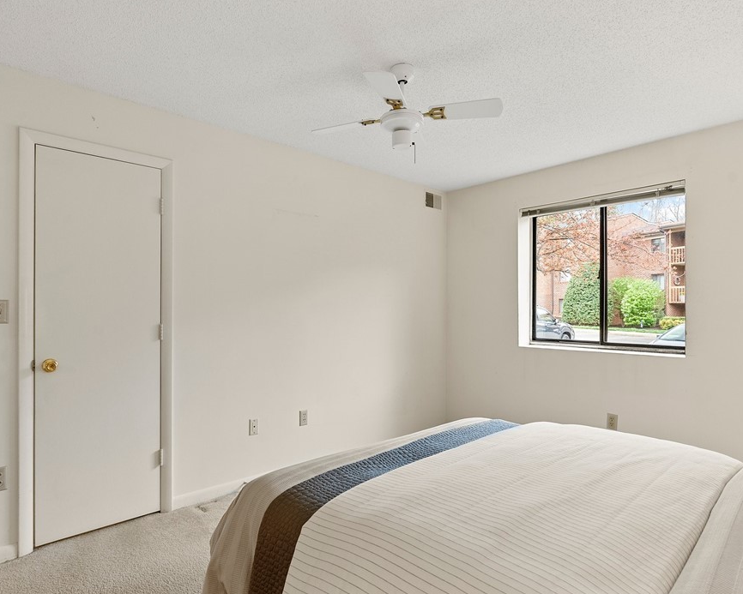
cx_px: 346
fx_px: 440
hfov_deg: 80.3
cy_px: 307
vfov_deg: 68.1
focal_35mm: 20
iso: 800
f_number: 8
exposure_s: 1/8
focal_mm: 17
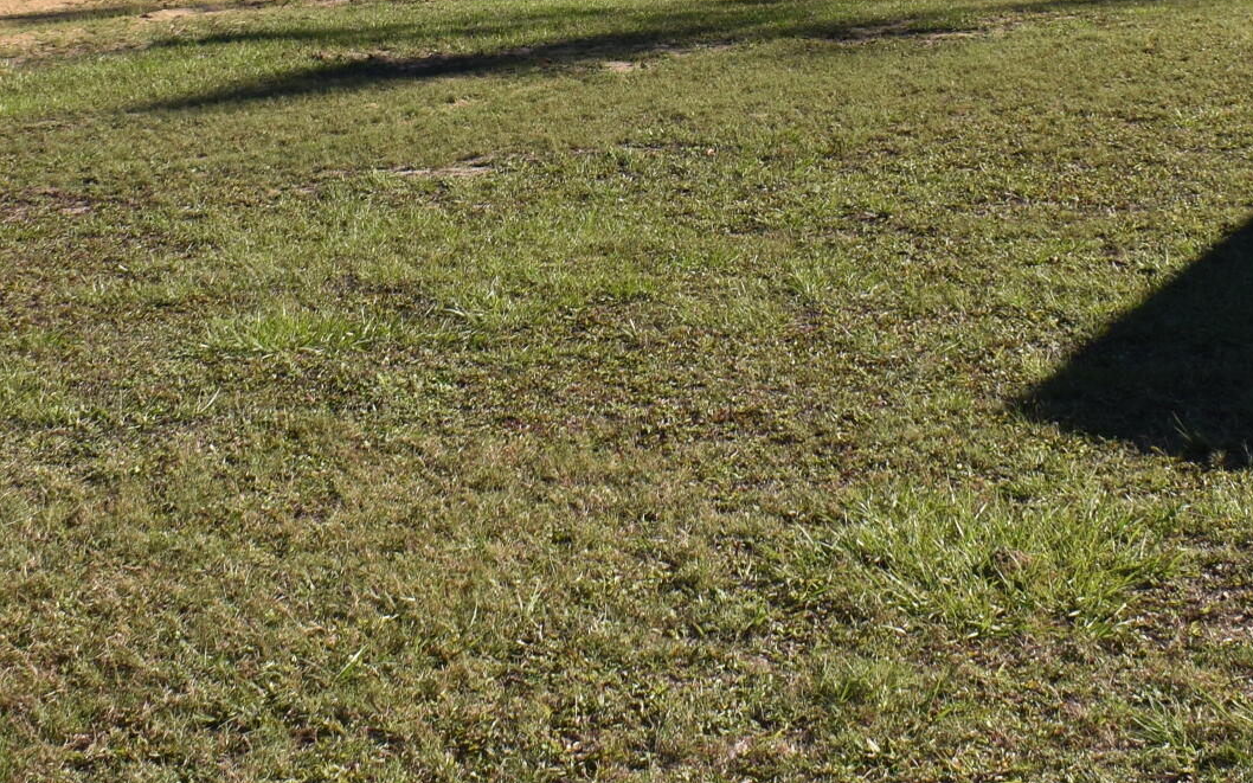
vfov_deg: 16.3
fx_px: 2663
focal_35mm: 78
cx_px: 638
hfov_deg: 26.5
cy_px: -56
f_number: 9
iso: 100
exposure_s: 1/200
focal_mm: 18
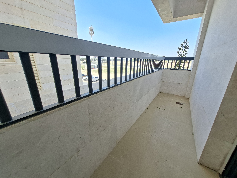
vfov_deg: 89.9
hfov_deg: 106.2
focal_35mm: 13
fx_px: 89
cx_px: 118
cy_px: 89
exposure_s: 1/264
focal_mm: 1.74
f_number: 2.2
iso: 40
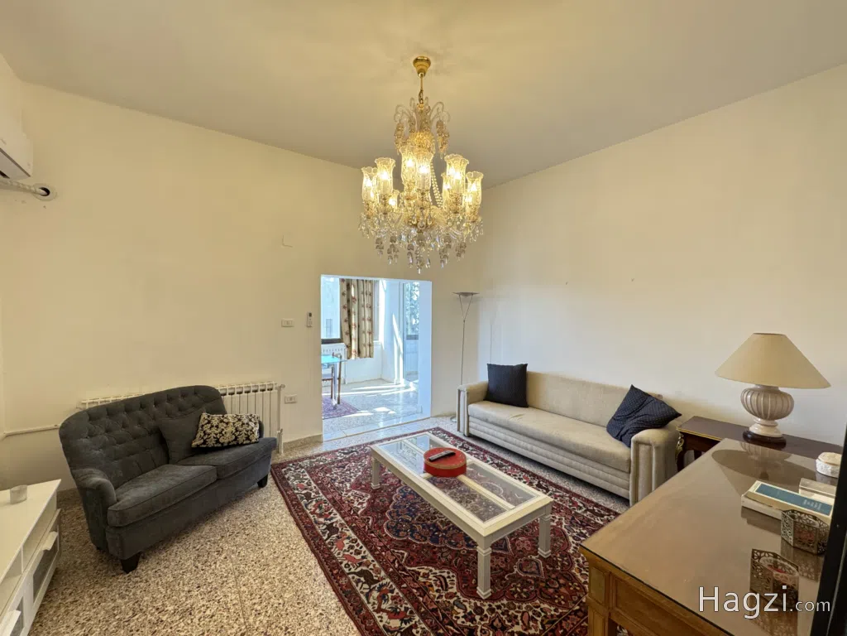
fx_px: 343
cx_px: 424
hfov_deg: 102.1
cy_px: 318
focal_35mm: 14
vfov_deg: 85.7
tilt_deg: -0.8
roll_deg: -0.9
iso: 200
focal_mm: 2.22
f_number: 2.2
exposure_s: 1/100
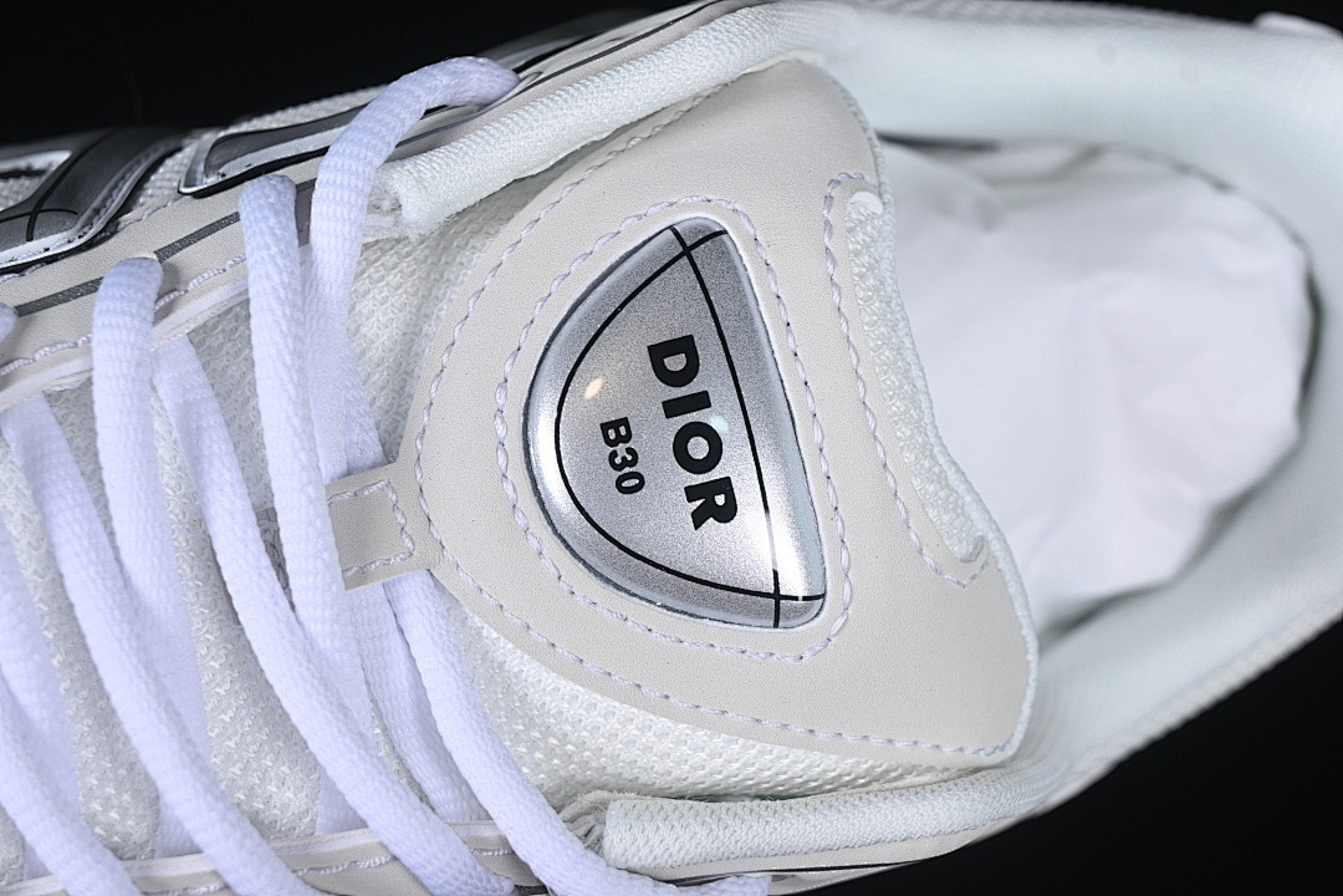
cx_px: 672
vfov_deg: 18.2
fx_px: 2798
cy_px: 448
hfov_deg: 27.0
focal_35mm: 75
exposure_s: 1/80
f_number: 7.1
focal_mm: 50
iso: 160
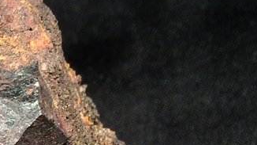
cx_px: -284
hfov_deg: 12.1
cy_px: 224
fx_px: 1056
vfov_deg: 7.7
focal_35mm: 155
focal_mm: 4.15
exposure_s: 1/120
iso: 64
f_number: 2.2
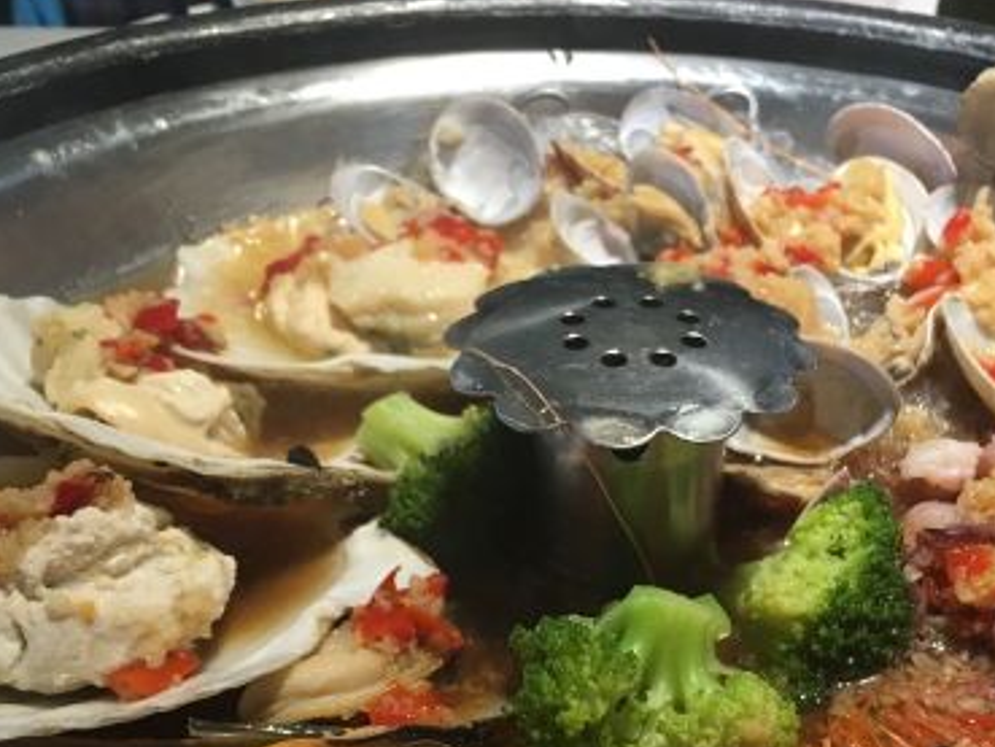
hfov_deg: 34.7
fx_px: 1581
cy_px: 624
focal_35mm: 55
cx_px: 628
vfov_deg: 26.0
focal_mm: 4.15
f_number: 2.2
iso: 50
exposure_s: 1/33
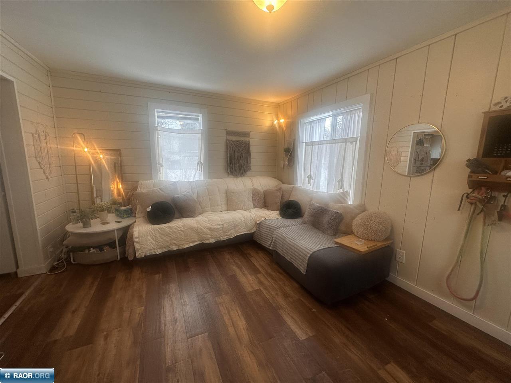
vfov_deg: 85.7
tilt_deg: -8.9
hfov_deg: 102.1
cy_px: 192
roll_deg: -1.6
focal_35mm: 14
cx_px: 256
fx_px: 207
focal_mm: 2.22
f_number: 2.2
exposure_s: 1/120
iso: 100
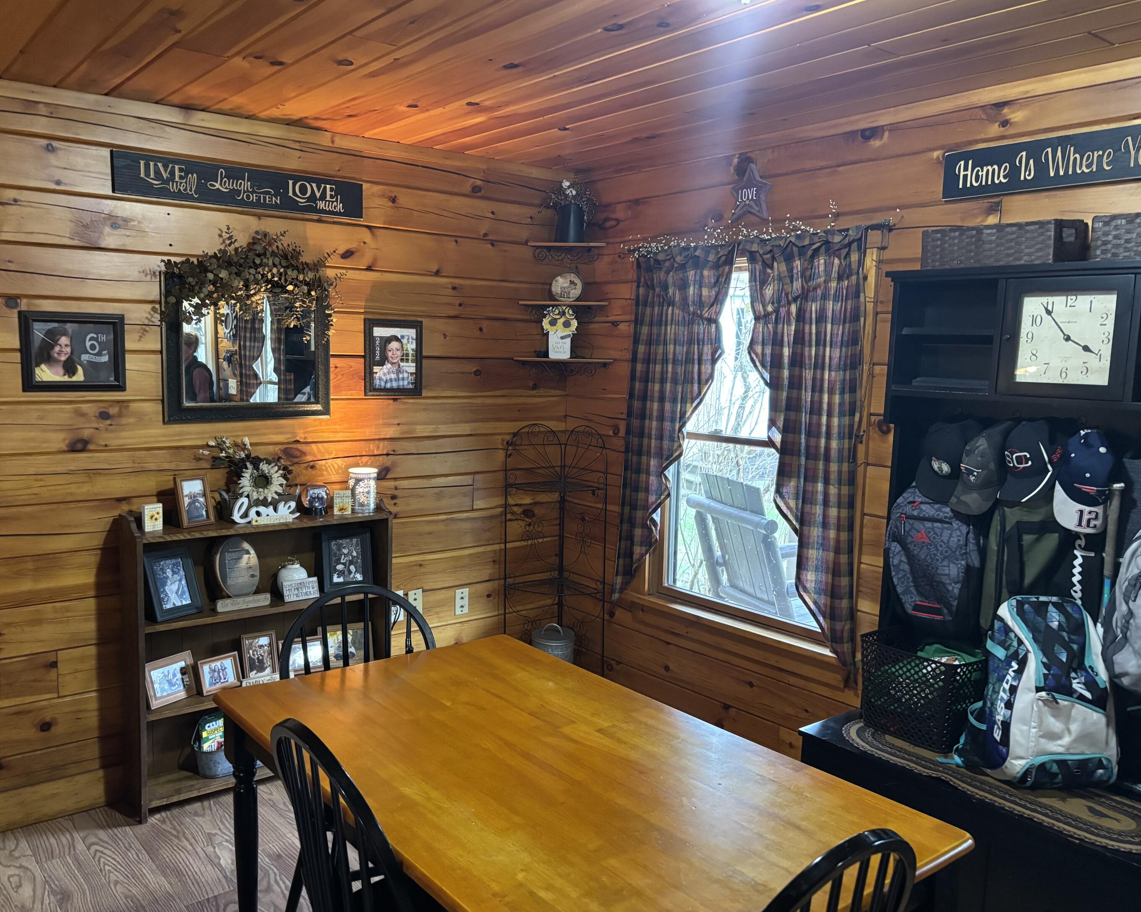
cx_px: 529
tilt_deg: -5.5
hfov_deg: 62.1
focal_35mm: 28
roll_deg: -1.1
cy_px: 456
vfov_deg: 51.5
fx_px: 946
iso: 640
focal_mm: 5.96
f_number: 1.6
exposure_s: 1/40
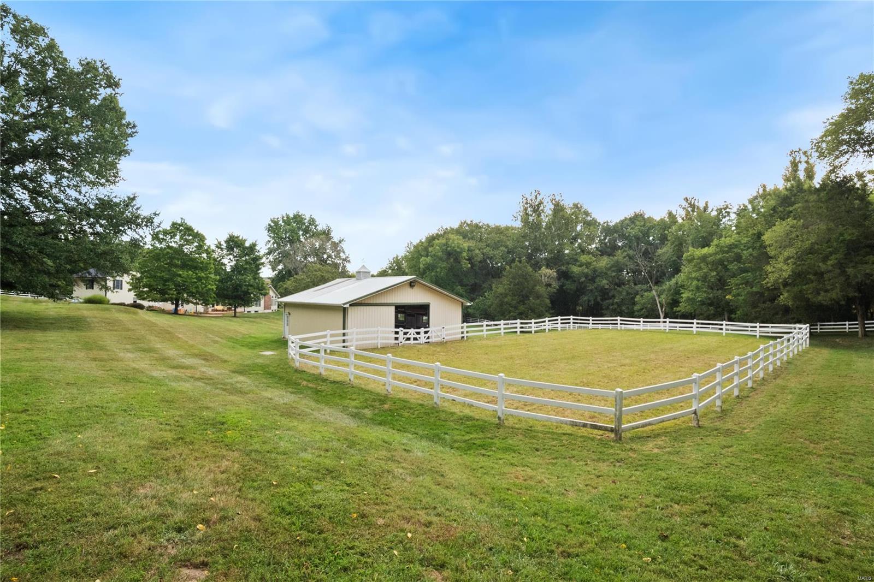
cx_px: 437
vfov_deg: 73.7
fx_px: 388
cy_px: 291
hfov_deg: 96.7
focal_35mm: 16
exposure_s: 1/200
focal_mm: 8
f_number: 8
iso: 400
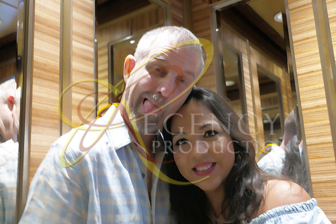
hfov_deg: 48.4
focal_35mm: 40
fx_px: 373
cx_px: 168
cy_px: 112
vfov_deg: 33.4
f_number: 4
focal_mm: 26
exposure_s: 1/15
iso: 800
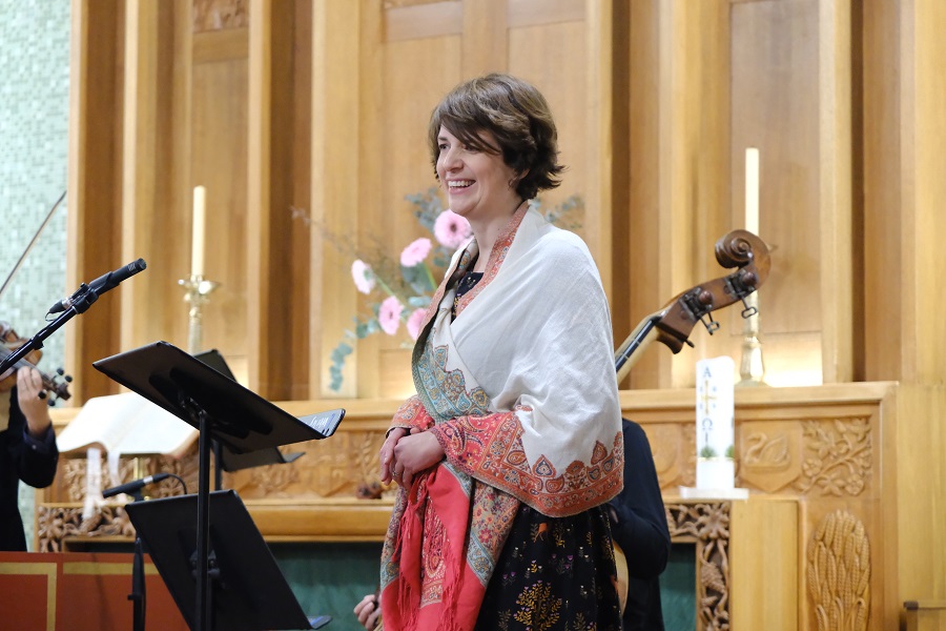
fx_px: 3153
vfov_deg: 11.4
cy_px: 316
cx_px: 473
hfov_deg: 17.1
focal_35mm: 120
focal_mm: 80
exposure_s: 1/120
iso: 8000
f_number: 4
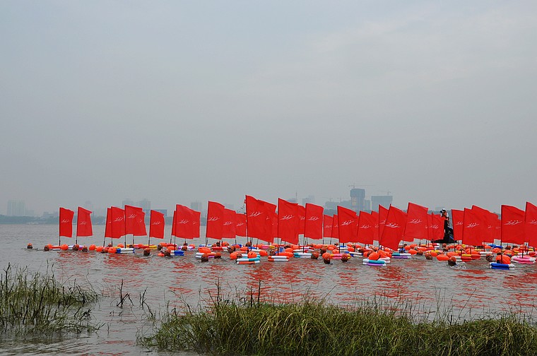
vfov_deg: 28.0
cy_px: 178
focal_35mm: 48
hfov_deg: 41.2
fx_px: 715
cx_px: 268
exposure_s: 1/320
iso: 200
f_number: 9
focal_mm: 32
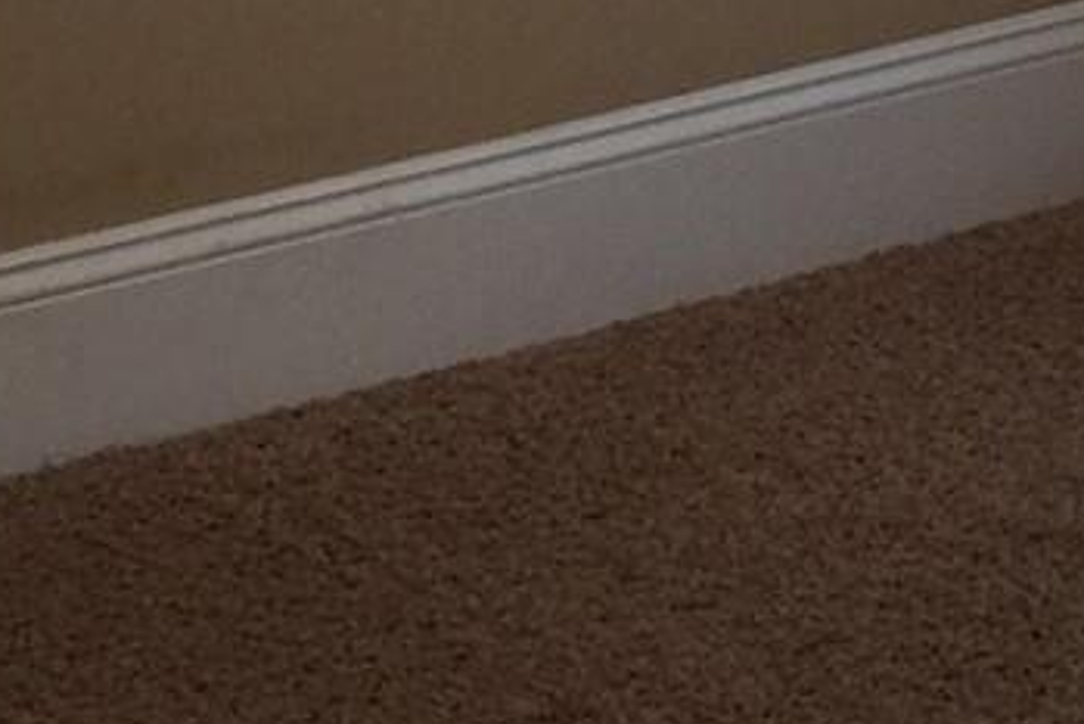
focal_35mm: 177
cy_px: -277
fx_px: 5332
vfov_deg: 7.7
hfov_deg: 11.6
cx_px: 755
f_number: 2.2
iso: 64
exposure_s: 1/15
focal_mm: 4.15
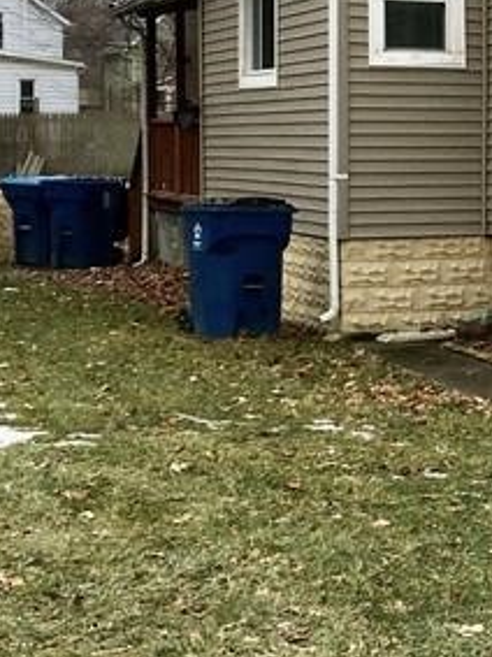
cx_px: 833
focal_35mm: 105
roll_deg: -1.3
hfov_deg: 13.0
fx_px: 1991
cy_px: 156
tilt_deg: -0.4
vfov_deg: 18.6
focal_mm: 4.15
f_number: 2.2
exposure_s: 1/974
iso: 25
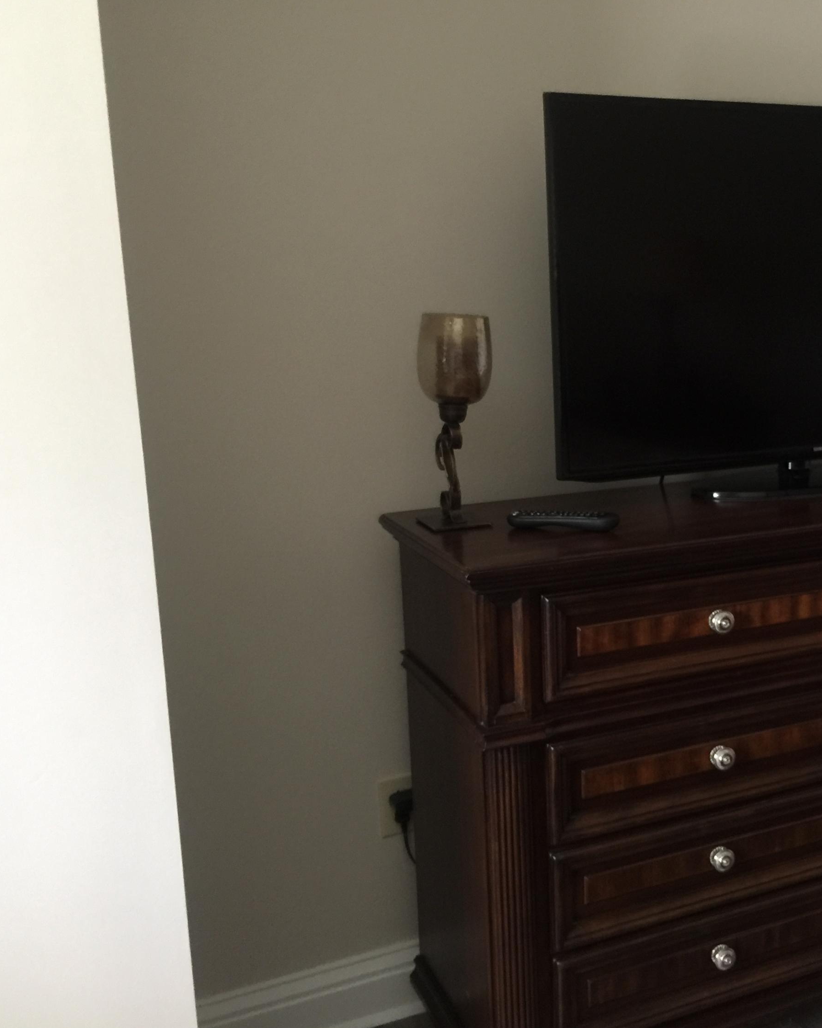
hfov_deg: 37.9
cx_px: 643
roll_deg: +0.9
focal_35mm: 38
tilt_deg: -12.5
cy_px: 514
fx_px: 1156
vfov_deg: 47.9
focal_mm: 4.15
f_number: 2.2
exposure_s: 1/4
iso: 64
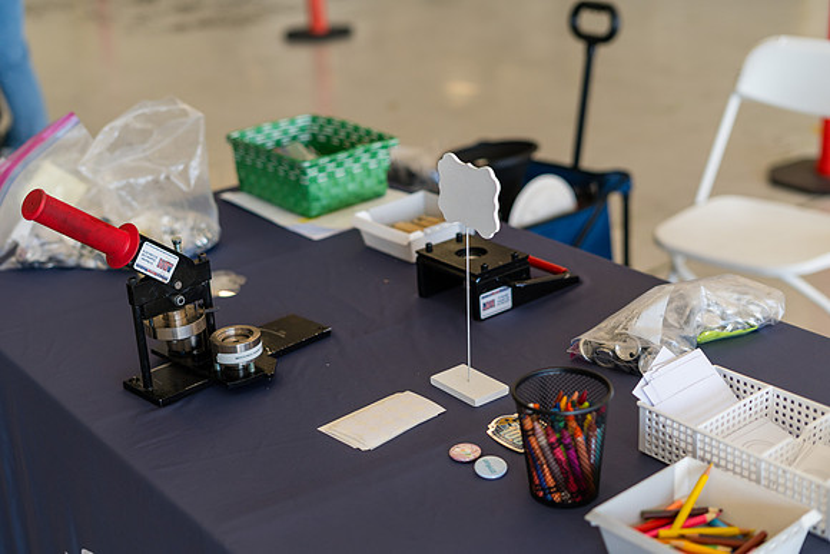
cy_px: 277
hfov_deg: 39.6
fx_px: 1153
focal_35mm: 50
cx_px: 415
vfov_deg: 27.0
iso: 100
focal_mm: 50
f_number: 2.5
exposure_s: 1/500
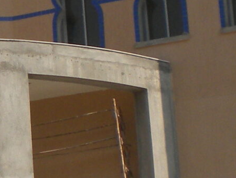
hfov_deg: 9.6
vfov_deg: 7.5
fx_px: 1357
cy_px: 23
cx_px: -121
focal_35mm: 199
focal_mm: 6.3
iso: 80
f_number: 4.6
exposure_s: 1/813
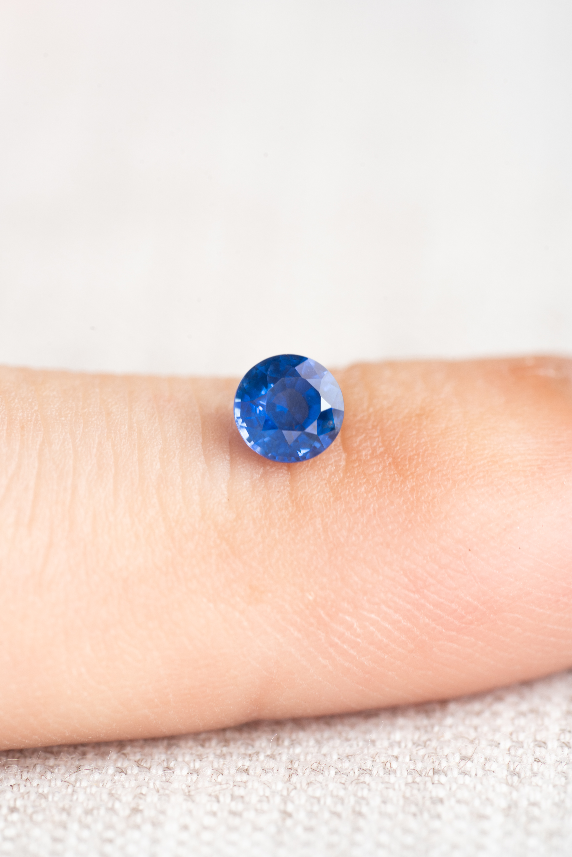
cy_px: 428
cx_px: 286
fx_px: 2145
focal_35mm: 90
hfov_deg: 15.2
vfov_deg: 22.6
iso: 100
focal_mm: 90
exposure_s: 1/2.5
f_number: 8
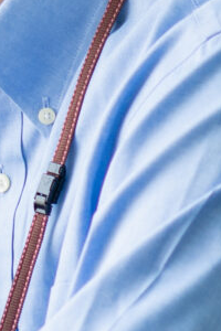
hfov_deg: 1.9
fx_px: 6666
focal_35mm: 724
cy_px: -264
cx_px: -622
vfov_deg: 2.8
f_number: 2.8
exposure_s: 1/200
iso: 125
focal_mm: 85
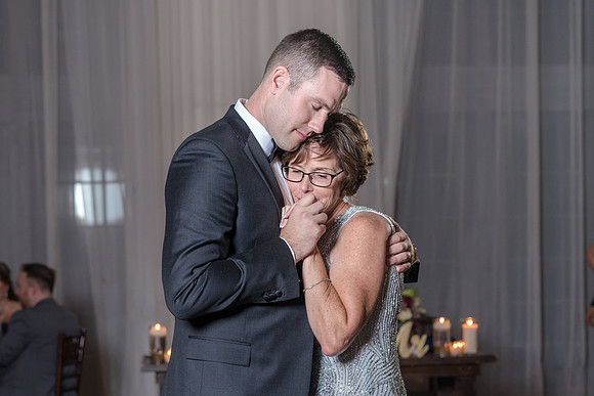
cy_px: 220
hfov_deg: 19.1
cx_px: 274
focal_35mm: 107
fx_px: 1760
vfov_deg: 12.8
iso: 2000
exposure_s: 1/100
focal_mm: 87
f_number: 5.6
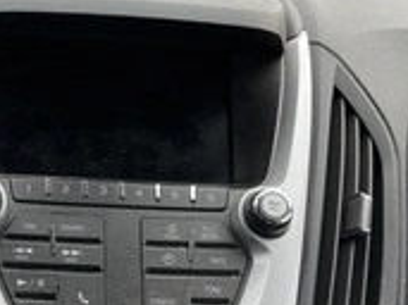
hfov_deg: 28.1
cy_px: 217
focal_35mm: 68
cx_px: 88
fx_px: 801
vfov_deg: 21.5
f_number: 1.8
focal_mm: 3
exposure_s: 1/280
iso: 25
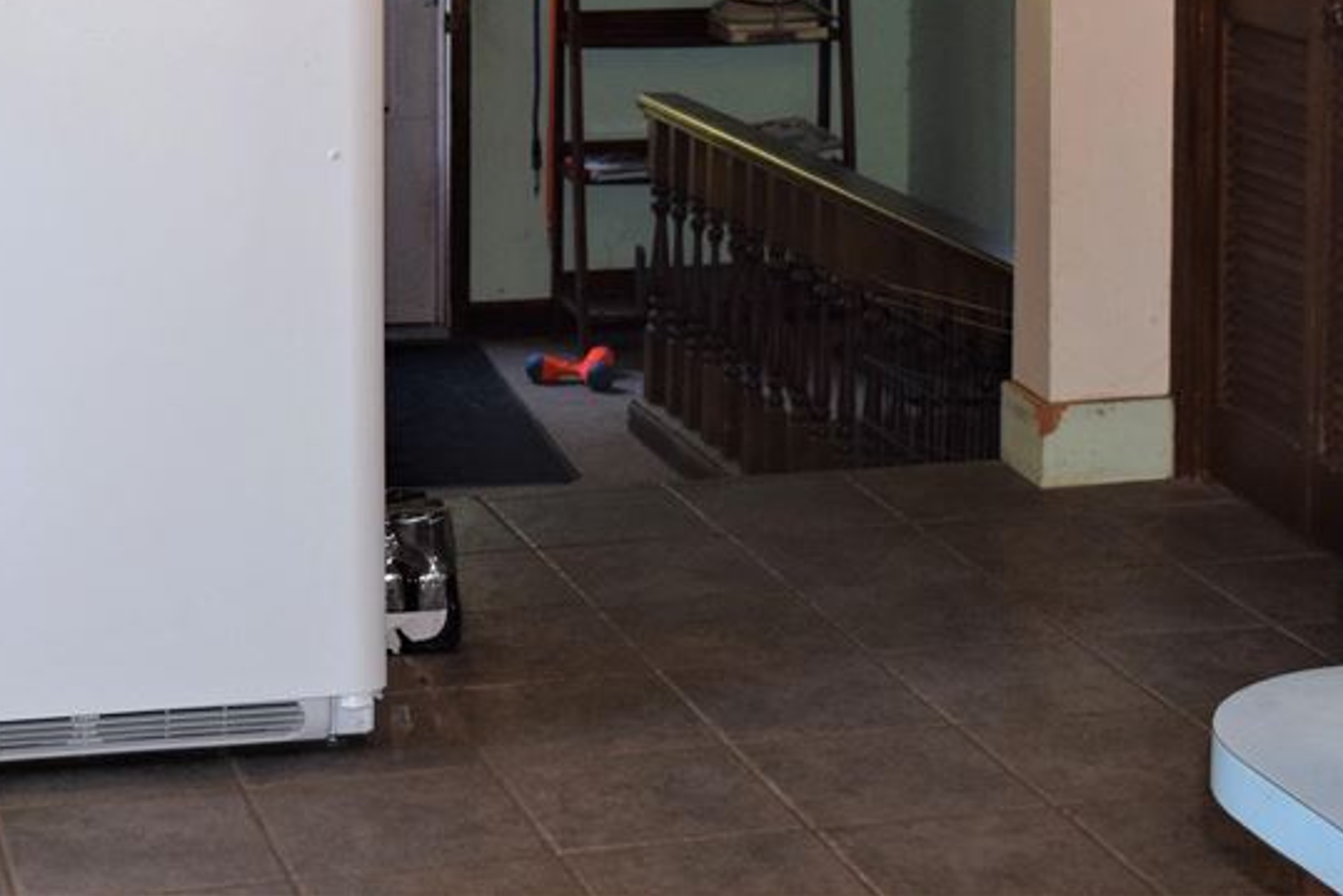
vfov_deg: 14.8
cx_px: 484
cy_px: -166
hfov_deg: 22.7
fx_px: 3328
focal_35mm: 89
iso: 800
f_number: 5
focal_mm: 25
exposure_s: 1/100
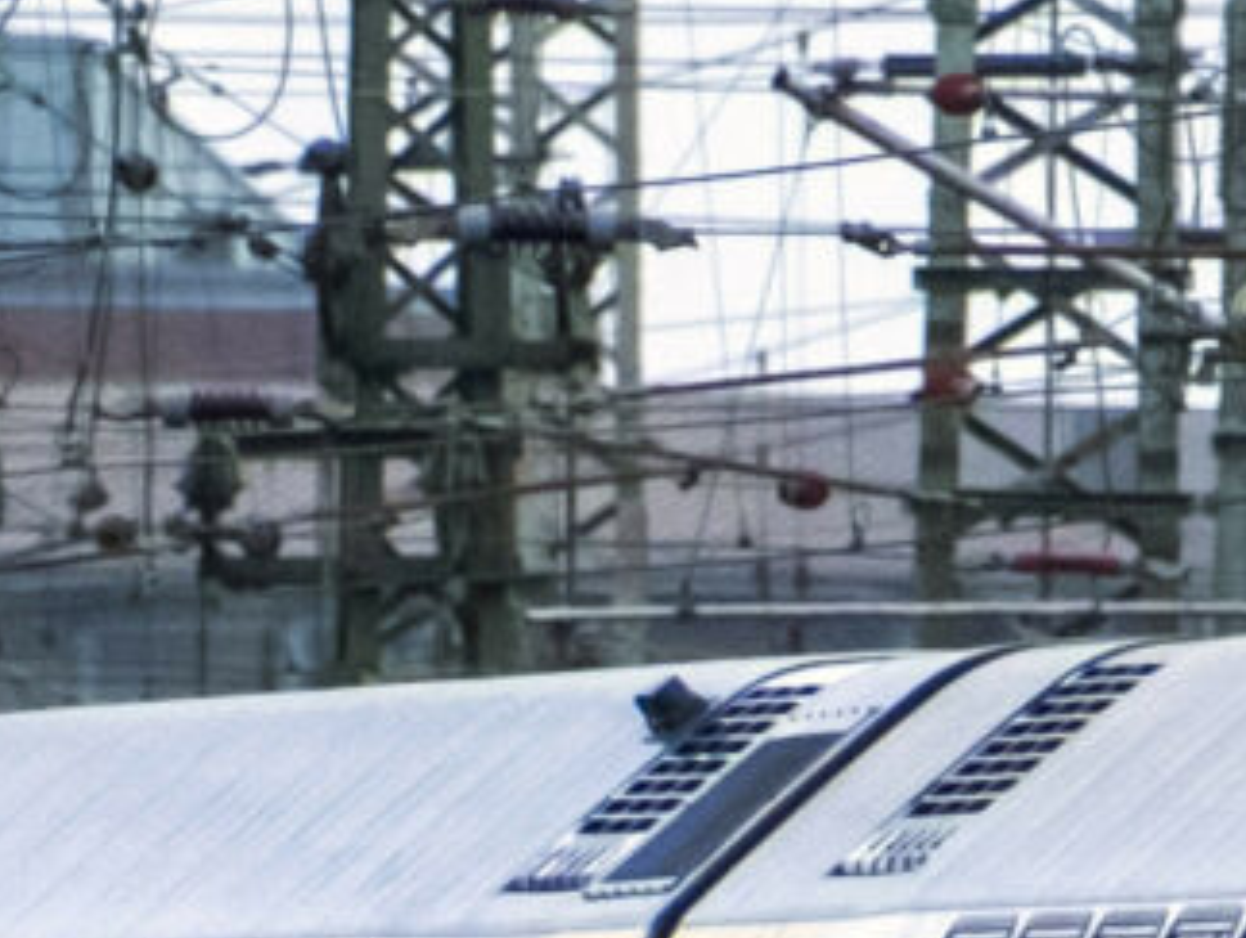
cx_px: 694
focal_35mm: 3425
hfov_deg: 0.6
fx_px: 123420
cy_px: 2534
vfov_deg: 0.4
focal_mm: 300
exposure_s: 1/420
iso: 1250
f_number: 5.6
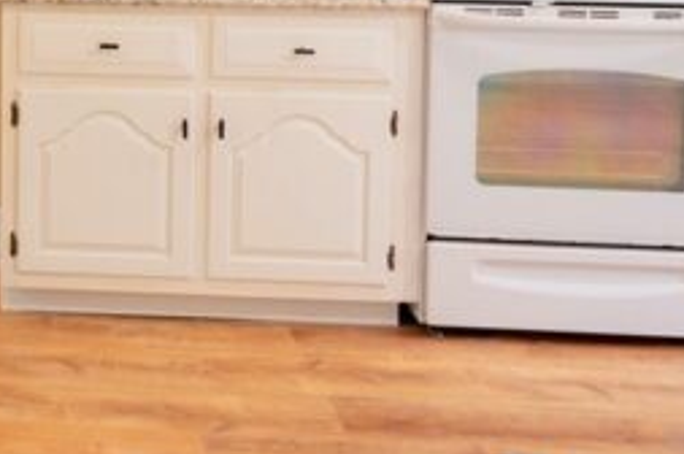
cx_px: -203
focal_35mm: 76
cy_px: -186
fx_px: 1442
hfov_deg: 23.6
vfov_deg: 16.6
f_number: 4
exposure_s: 1/125
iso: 2000
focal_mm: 24
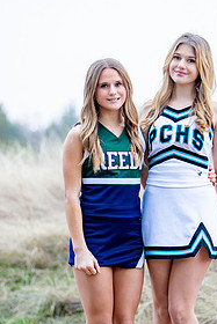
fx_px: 1282
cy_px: 210
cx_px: 150
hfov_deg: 9.7
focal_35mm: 142
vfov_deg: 14.4
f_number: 1.2
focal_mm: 50
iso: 1250
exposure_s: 1/400
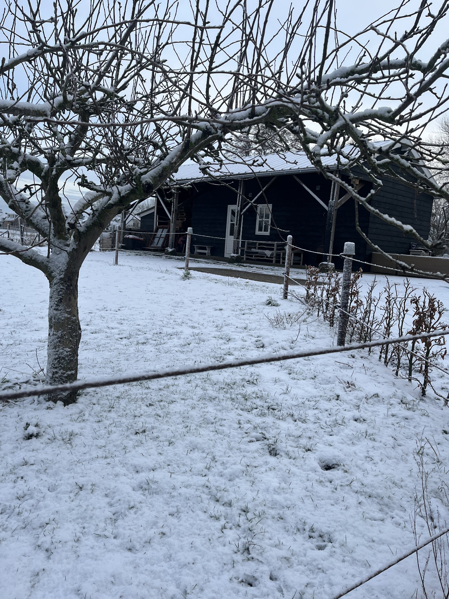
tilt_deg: -5.8
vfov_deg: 67.3
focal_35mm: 26
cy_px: 300
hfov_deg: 53.1
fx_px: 450
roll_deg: -3.1
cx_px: 224
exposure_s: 1/1117
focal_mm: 5.1
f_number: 1.6
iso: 50
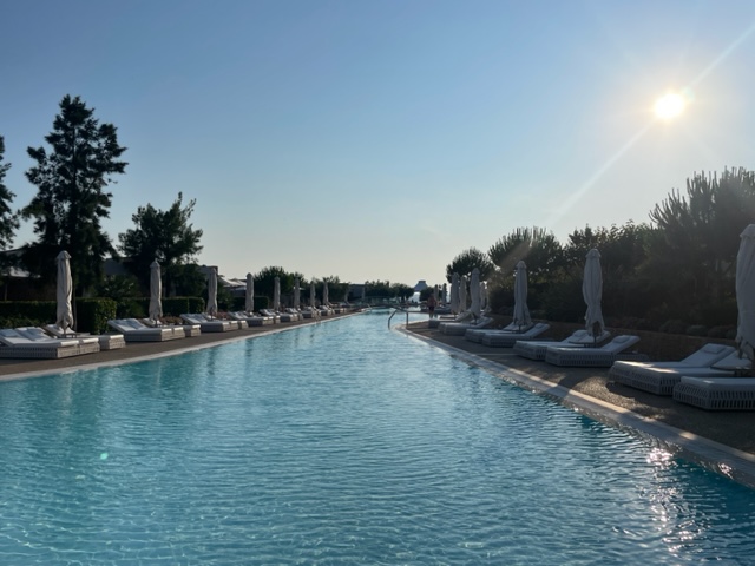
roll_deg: +0.0
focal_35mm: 26
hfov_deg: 67.3
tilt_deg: +2.3
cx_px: 378
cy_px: 283
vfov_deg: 53.1
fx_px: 567
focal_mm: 4.2
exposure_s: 1/10753
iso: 32
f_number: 1.6
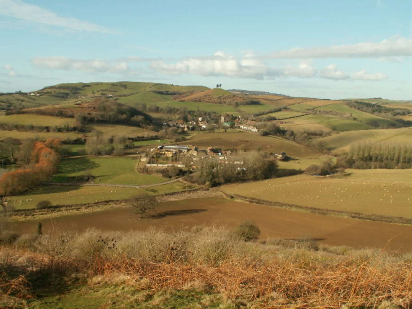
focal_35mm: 35
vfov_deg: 40.7
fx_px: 417
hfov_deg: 52.6
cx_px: 206
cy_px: 154
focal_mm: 5.86
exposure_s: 1/200
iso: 50
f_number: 6.3
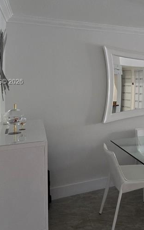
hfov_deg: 34.7
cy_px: 82
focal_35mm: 33
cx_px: 145
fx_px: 207
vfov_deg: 57.2
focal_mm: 2.2
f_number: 1.9
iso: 640
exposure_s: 1/60
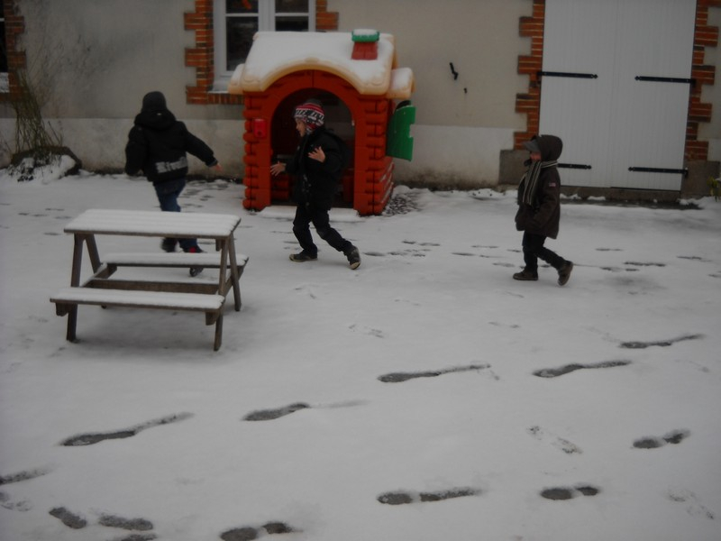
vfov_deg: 35.1
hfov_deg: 45.8
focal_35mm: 41
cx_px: 360
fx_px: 854
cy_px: 270
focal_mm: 6.72
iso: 64
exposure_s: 1/91
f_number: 3.1
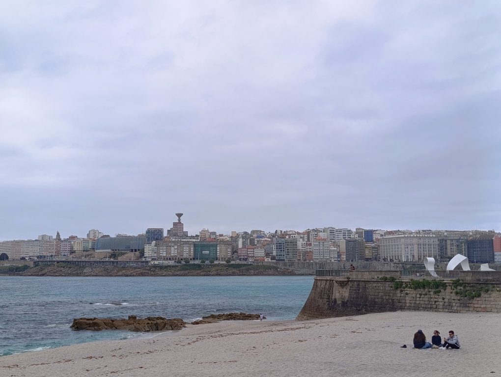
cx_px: 250
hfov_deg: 41.2
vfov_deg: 31.6
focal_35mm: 46
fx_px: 667
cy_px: 188
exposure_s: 1/407
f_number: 1.65
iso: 50
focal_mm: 6.11
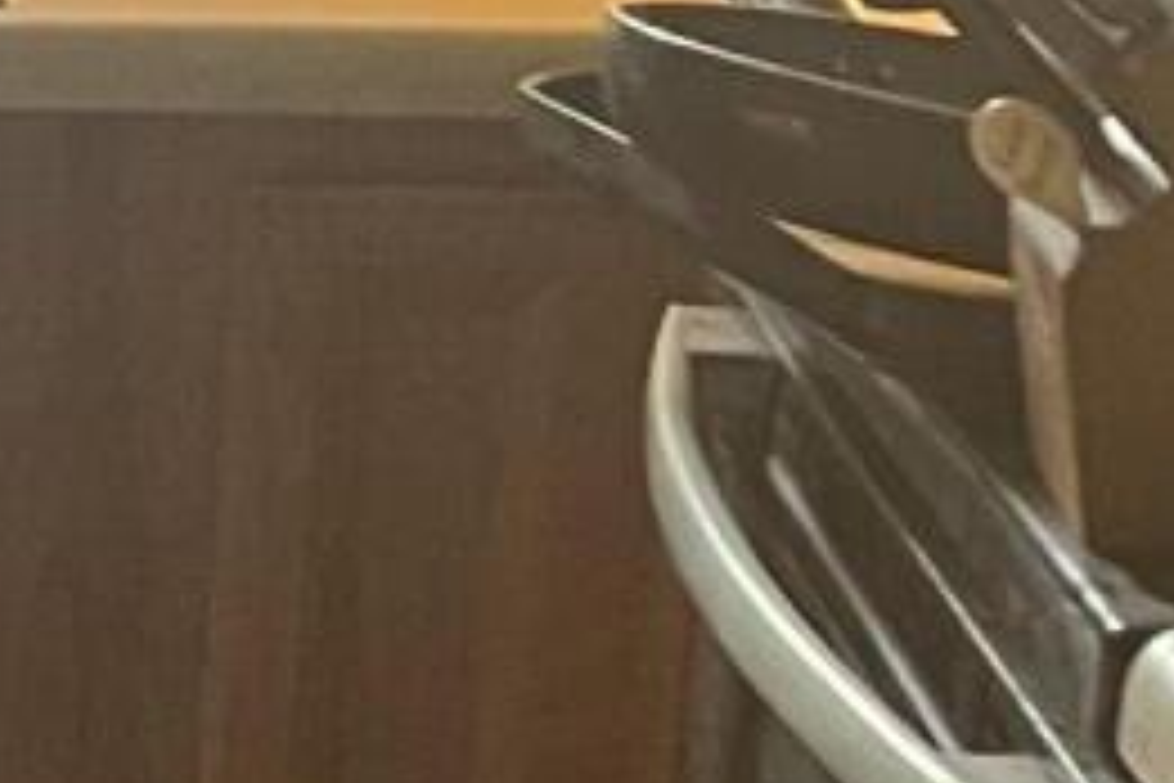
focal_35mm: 199
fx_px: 6489
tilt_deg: -20.2
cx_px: -1376
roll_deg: +0.4
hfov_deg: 9.5
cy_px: 1170
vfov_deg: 6.8
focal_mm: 5.1
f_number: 1.6
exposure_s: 1/60
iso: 320
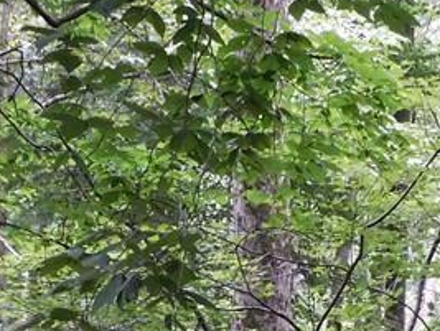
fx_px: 1706
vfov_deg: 10.9
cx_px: 305
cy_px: 399
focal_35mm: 134
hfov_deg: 14.7
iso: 640
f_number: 3.8
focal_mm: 6.3
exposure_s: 1/8
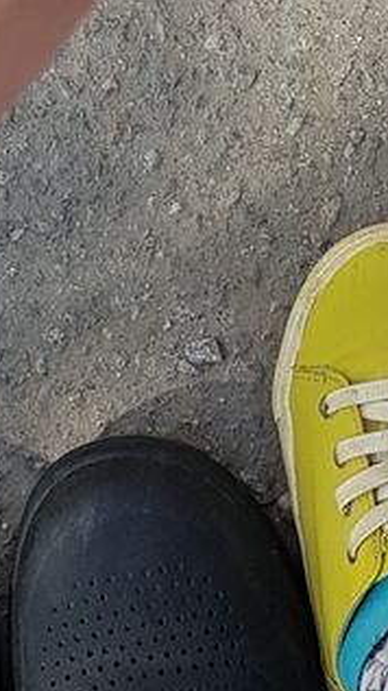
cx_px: 371
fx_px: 2619
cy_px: -37
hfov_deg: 8.4
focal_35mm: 143
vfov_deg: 14.7
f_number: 1.7
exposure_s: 1/469
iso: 40
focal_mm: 4.2
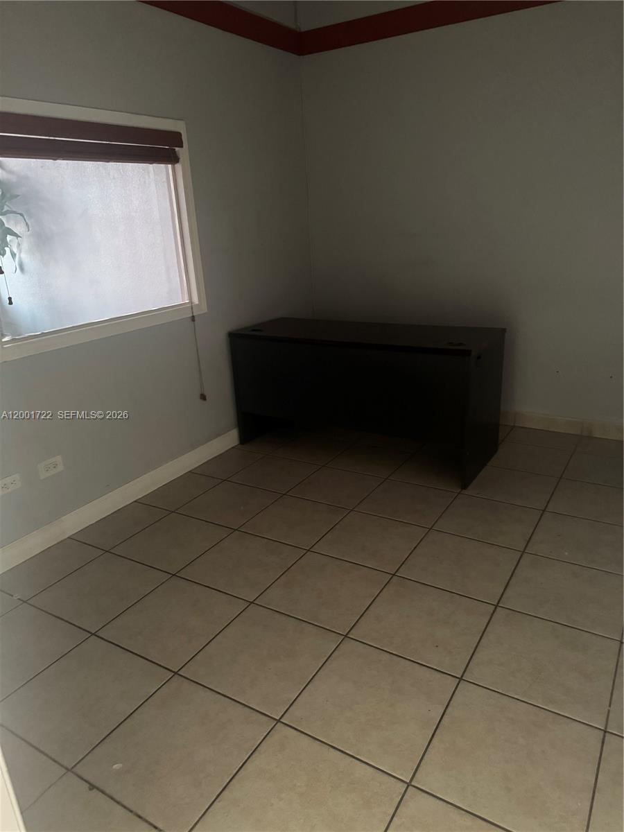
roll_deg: +3.6
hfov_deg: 56.8
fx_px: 577
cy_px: 416
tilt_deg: -18.8
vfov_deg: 71.6
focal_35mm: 24
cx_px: 312
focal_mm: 6.76
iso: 1000
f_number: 1.78
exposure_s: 1/32
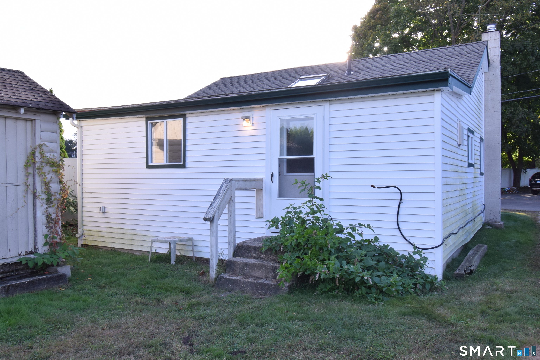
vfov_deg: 43.6
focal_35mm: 30
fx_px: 450
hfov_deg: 61.9
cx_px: 270
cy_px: 180
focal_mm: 20
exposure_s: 1/100
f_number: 11
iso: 400
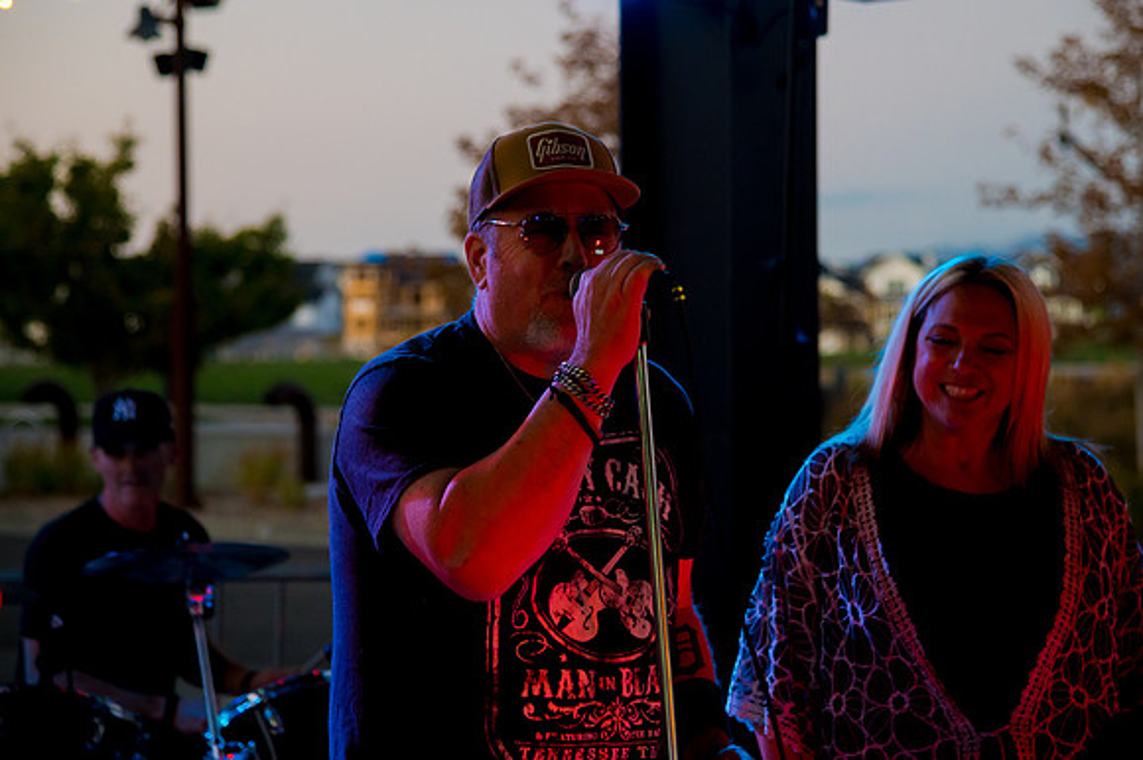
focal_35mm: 98
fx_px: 3100
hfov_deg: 20.9
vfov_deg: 14.0
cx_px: 592
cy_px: 323
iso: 1600
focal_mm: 85
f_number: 4.5
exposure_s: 1/160
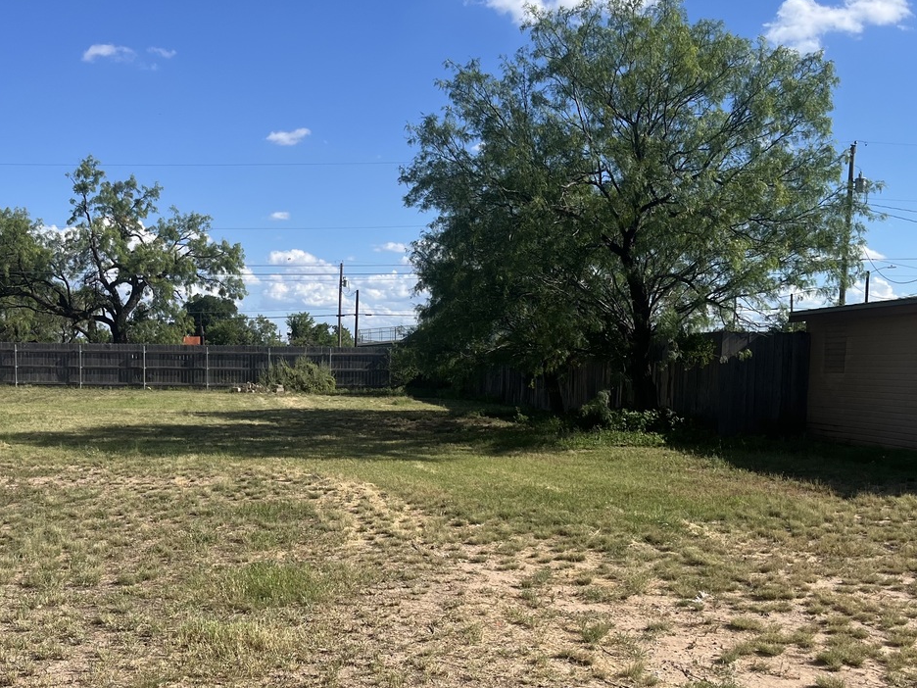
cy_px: 465
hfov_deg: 46.6
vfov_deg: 35.6
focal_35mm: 40
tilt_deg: -5.6
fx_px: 1060
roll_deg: -1.6
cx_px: 375
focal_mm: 5.1
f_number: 1.6
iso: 50
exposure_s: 1/3215
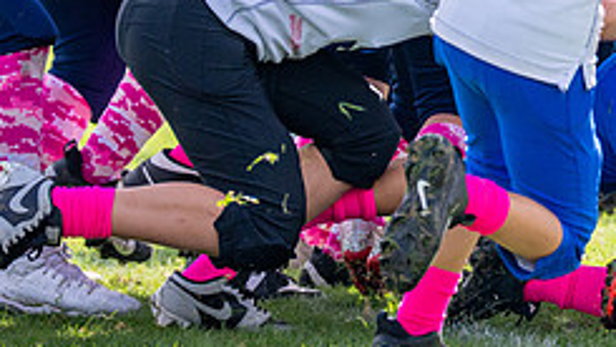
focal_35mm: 771
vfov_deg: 1.6
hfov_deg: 2.8
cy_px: -79
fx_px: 12598
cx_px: 893
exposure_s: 1/3200
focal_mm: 200
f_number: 2.8
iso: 250
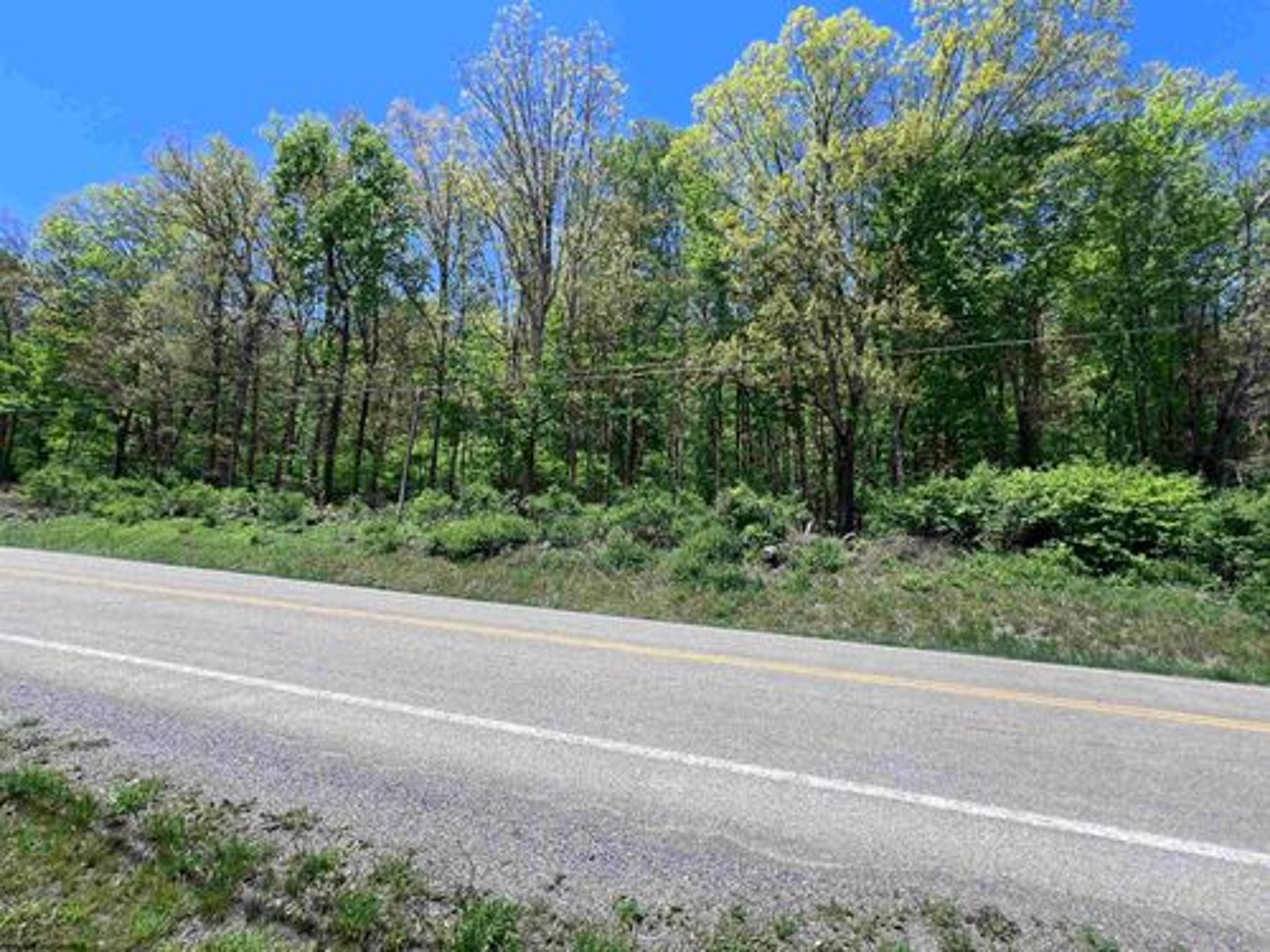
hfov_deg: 106.2
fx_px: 477
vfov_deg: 89.9
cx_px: 635
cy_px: 476
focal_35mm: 13
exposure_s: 1/867
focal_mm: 1.57
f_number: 1.8
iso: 32
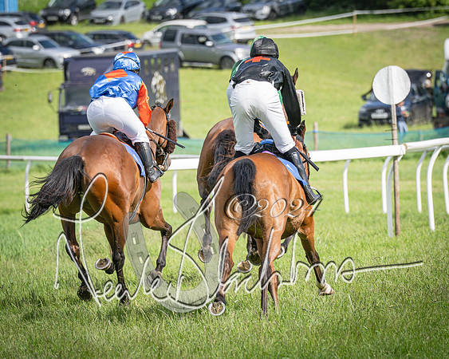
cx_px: 220
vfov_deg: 3.8
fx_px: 5356
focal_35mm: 403
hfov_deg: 4.8
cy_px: 214
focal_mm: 200
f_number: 5
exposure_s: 1/2000
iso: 400
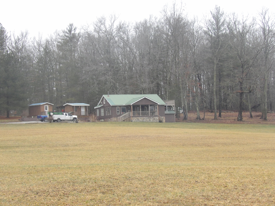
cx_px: 138
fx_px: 961
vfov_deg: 12.2
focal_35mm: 121
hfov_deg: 16.3
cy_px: 103
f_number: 4.2
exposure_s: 1/100
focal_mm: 21.7
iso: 134
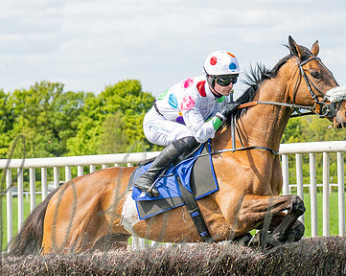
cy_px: 265
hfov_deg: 8.9
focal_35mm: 216
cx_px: 124
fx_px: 2210
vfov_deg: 7.1
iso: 400
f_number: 4
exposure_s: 1/3200
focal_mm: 70
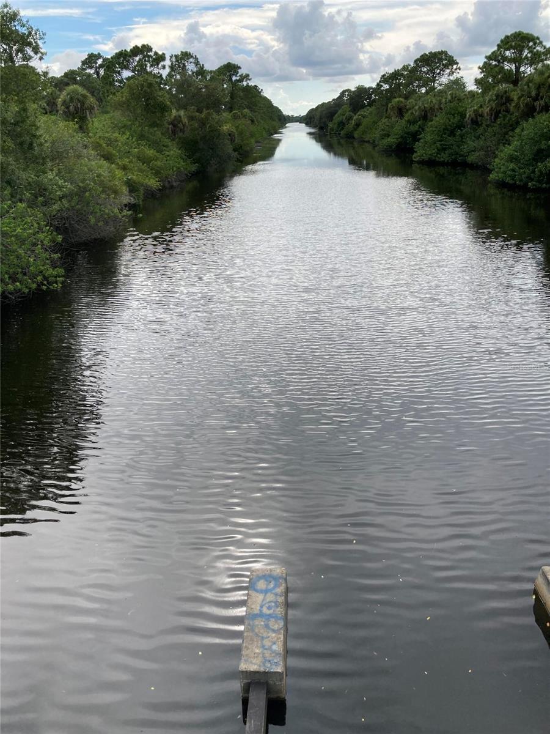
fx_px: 593
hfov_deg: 49.7
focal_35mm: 28
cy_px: 367
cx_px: 275
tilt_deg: -21.8
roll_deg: +2.9
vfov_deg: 63.4
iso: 20
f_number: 1.8
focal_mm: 3.99
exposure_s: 1/1116
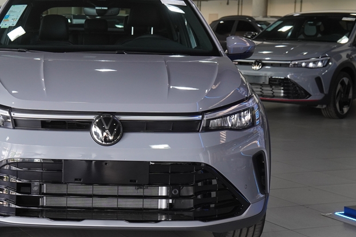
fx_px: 781
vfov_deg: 17.3
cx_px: 85
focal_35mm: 79
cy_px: 112
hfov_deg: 25.3
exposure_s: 1/160
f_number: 4
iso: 800
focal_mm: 32
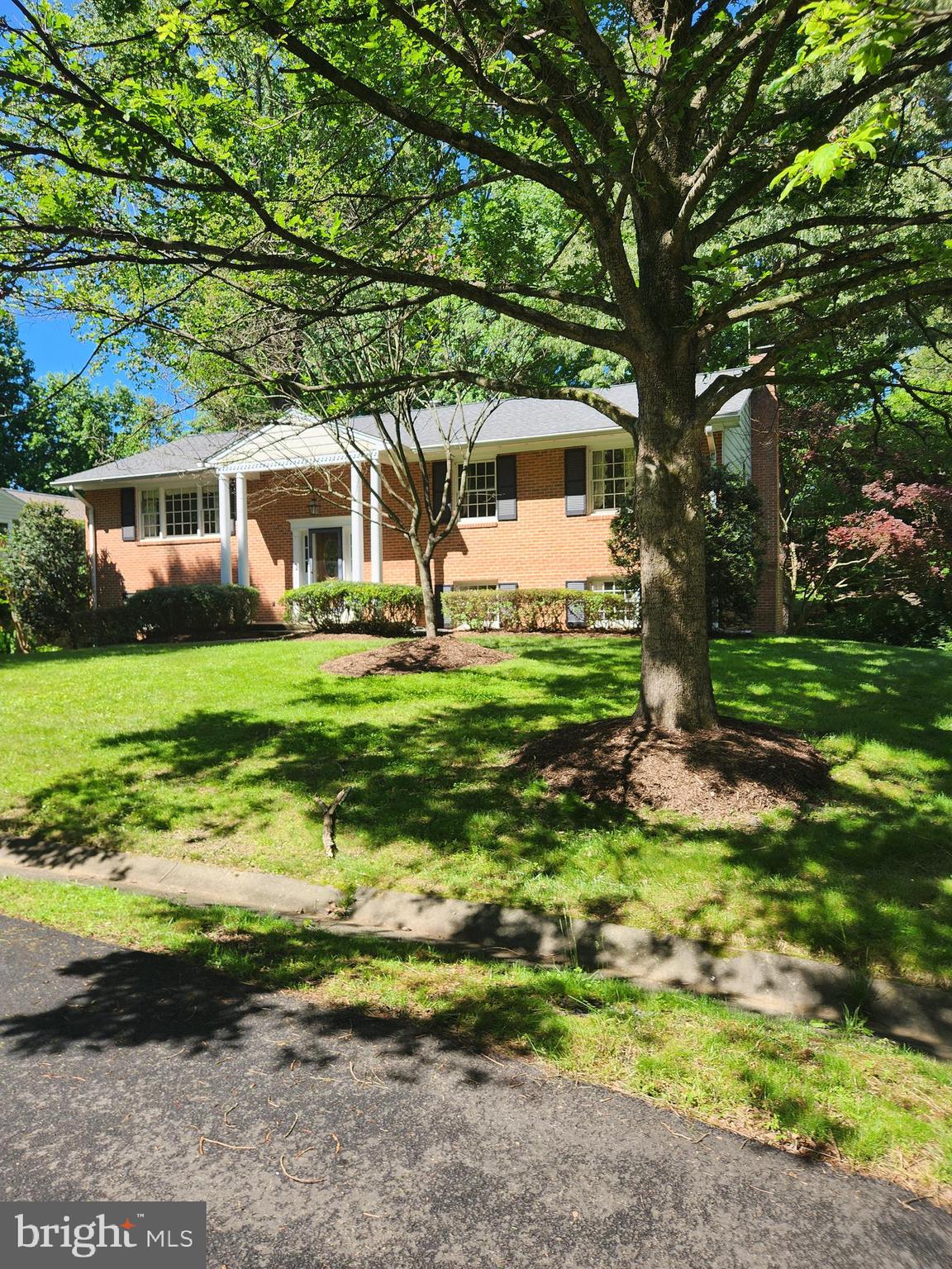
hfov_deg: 58.9
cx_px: 476
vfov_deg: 73.9
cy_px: 634
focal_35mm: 23
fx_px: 843
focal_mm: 5.4
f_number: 1.8
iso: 20
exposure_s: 1/509
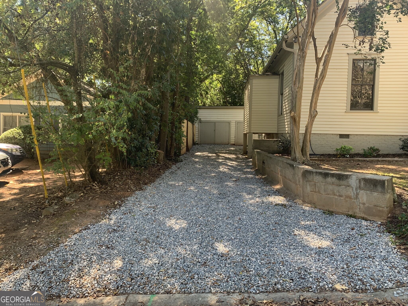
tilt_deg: -2.5
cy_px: 153
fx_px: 306
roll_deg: -1.0
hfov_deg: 67.3
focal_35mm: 26
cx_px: 204
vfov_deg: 53.1
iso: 40
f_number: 1.8
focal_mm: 4.25
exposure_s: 1/122
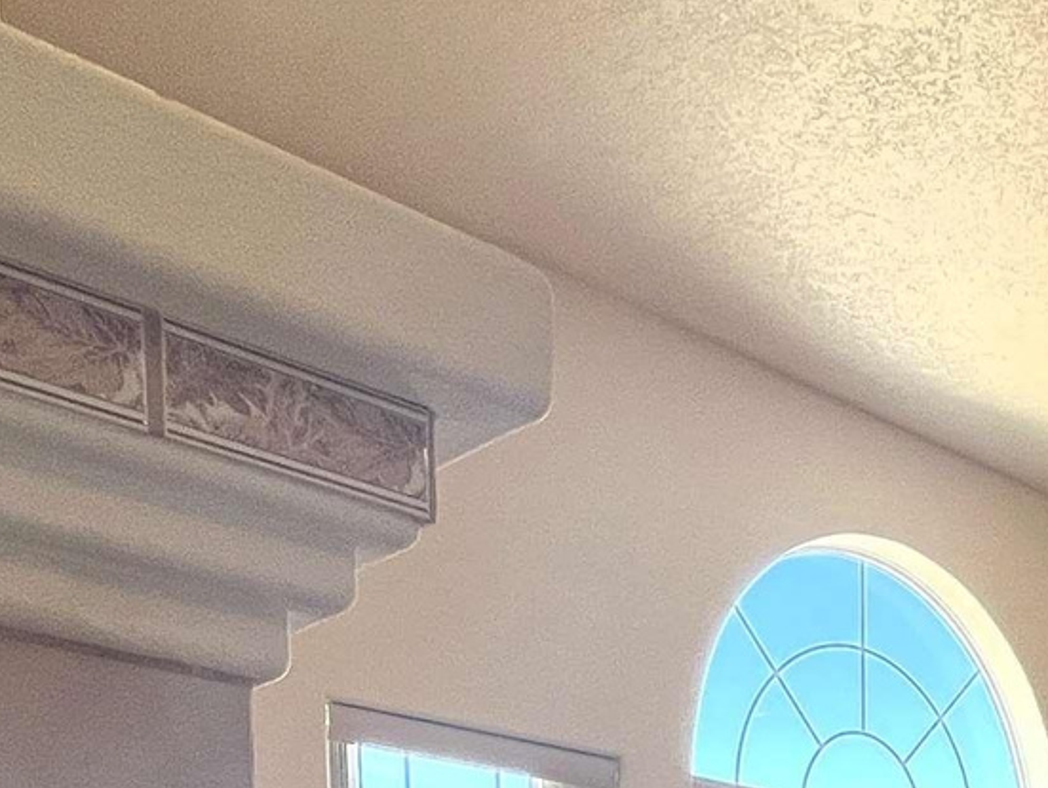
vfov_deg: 21.6
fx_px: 1575
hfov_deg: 34.0
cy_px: 1296
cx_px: 1014
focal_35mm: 52
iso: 64
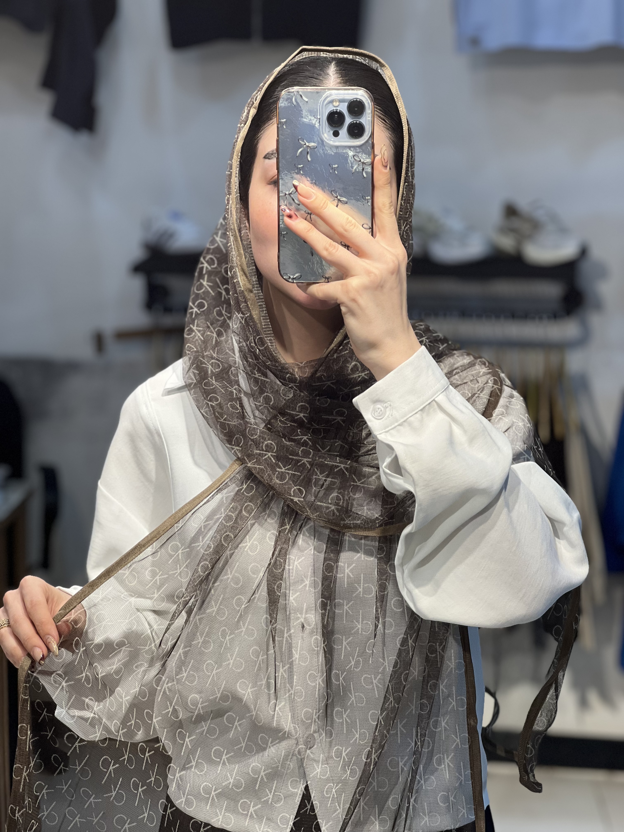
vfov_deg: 25.3
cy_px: 416
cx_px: 312
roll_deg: +0.1
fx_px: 1851
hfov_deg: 19.1
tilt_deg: -9.4
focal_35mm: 77
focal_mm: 9
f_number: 2.8
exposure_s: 1/100
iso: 80
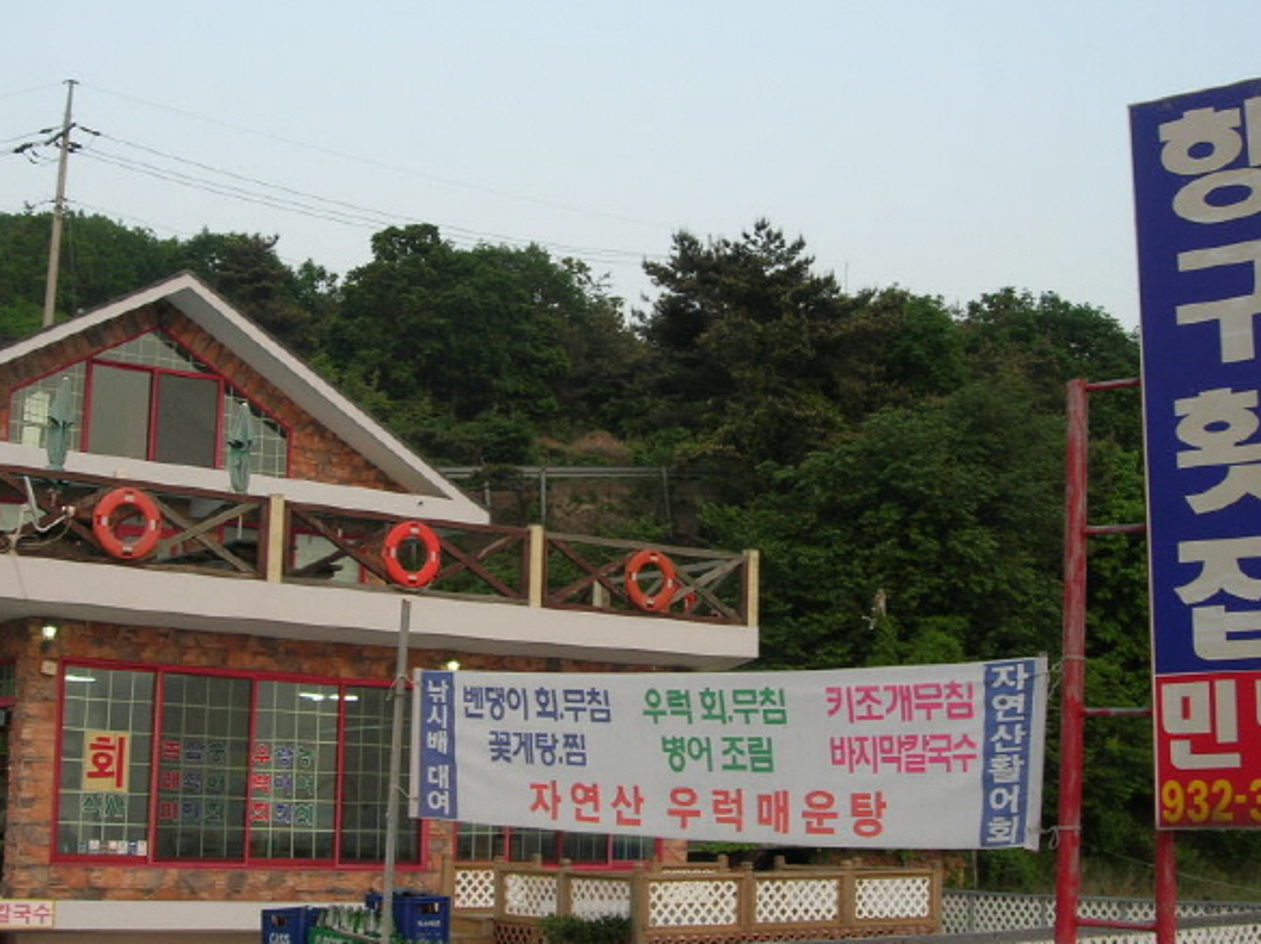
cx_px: 548
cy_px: 433
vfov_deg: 28.0
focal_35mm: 52
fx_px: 1893
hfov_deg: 36.8
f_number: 4.8
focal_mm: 7.8
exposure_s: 1/53.7
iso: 64
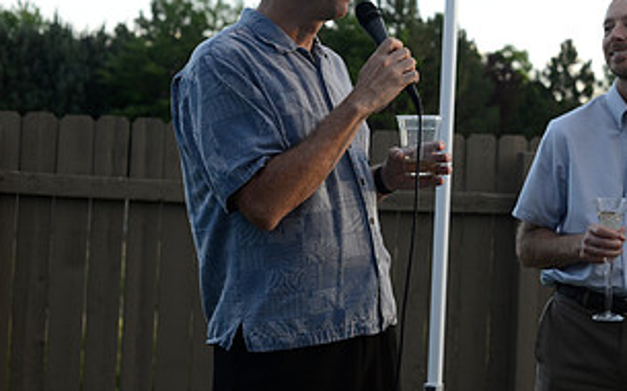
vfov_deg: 13.4
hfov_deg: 20.9
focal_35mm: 97
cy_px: 110
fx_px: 1656
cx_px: 584
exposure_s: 1/320
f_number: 5
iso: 400
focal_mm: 50
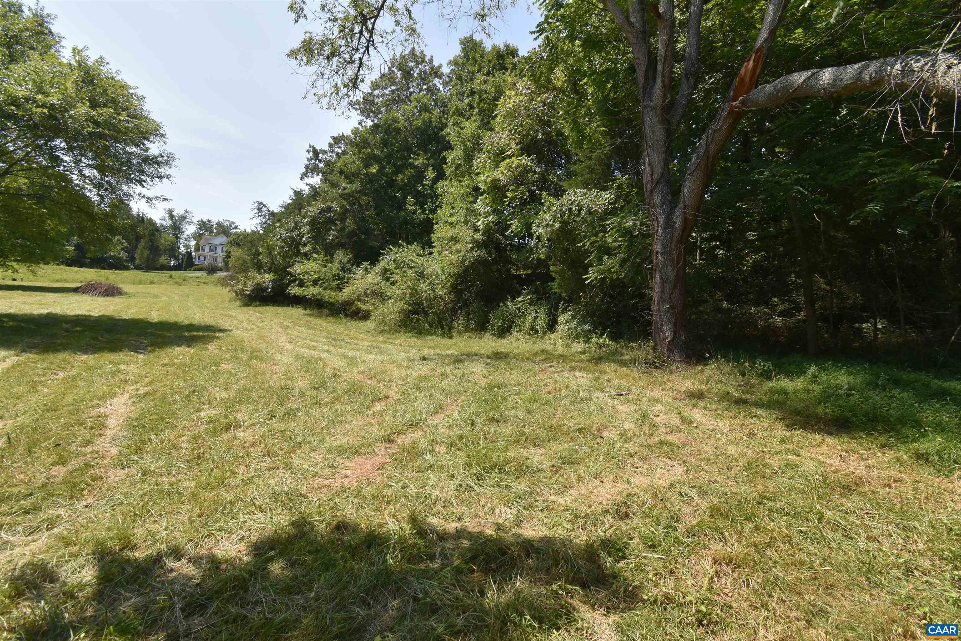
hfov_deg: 100.4
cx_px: 480
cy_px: 320
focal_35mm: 15
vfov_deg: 77.3
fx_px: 400
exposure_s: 1/250
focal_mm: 10
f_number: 8
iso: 140
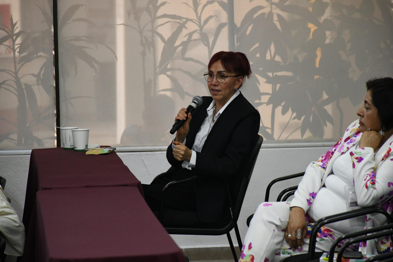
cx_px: 200
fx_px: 2347
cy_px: 132
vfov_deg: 6.4
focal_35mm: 215
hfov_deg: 9.6
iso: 4000
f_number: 5.6
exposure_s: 1/100
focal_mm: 140
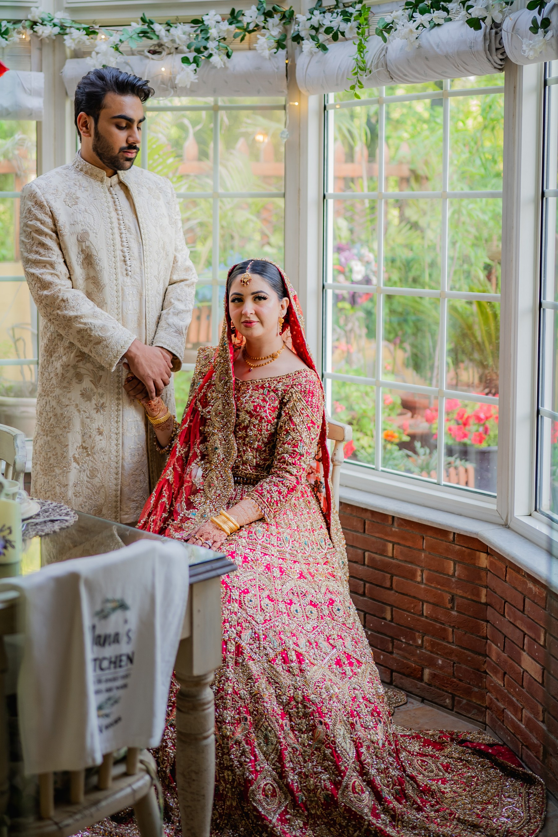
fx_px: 1256
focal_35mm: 54
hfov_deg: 24.9
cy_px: 289
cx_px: 186
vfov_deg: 36.5
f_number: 1.4
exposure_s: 1/160
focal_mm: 35
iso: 100
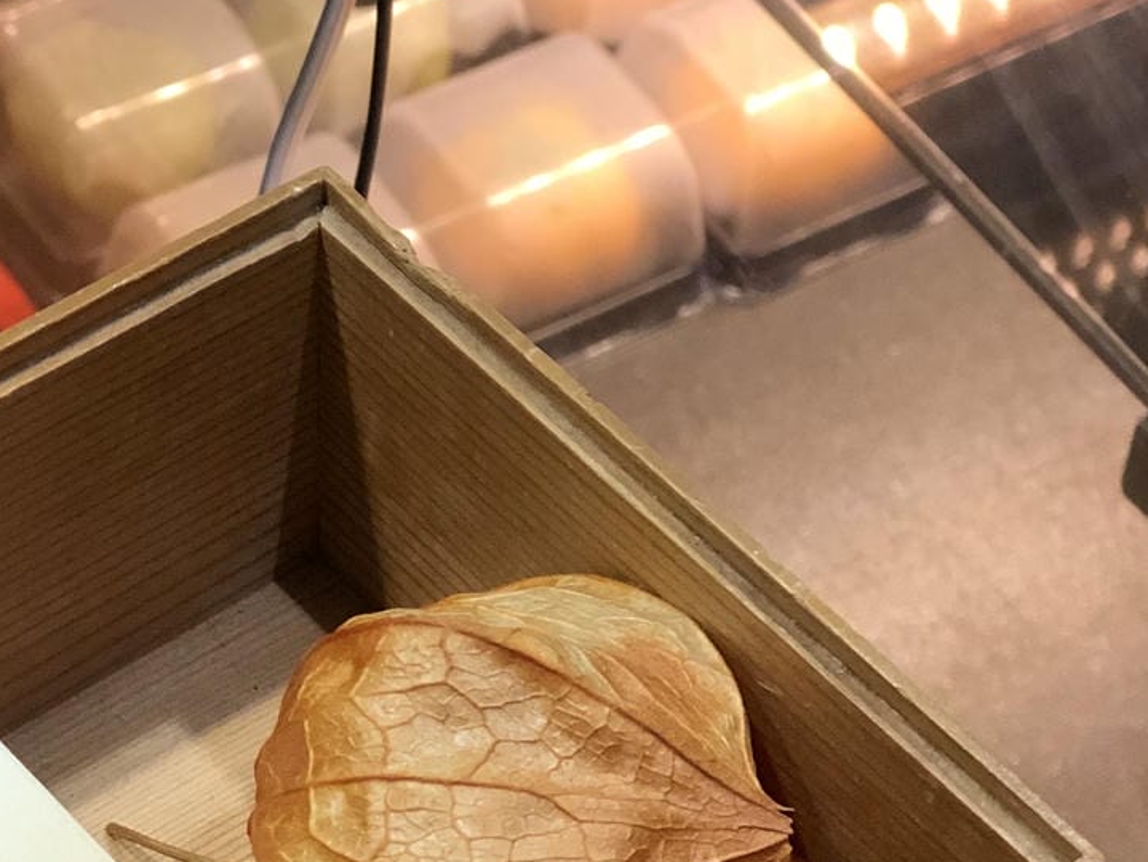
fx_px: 4213
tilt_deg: -51.9
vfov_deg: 11.6
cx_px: 201
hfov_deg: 15.4
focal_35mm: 127
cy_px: 777
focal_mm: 6.6
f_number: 2.8
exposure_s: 1/30
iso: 64
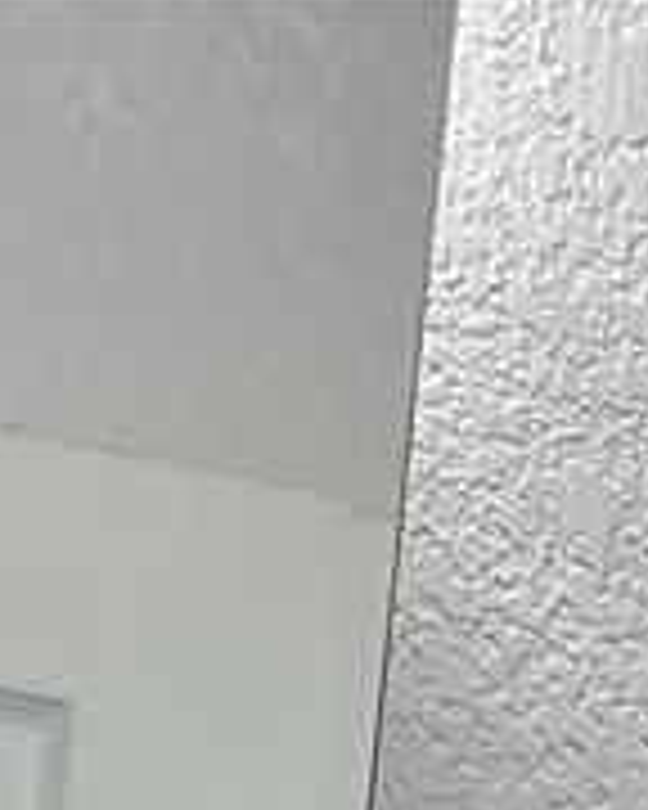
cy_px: 2691
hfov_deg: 6.9
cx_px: 1719
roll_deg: -6.0
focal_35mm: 208
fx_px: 4986
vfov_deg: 7.7
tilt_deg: +1.5
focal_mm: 6.86
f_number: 1.78
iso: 80
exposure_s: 1/195
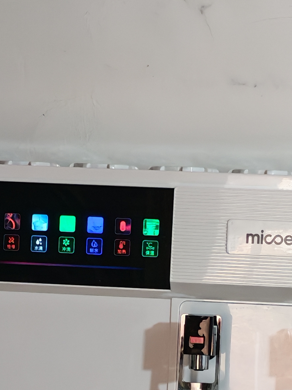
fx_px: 2104
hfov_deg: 7.9
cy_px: 337
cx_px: 175
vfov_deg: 10.5
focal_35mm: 187
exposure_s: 1/100
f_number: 1.9
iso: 1250
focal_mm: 6.12
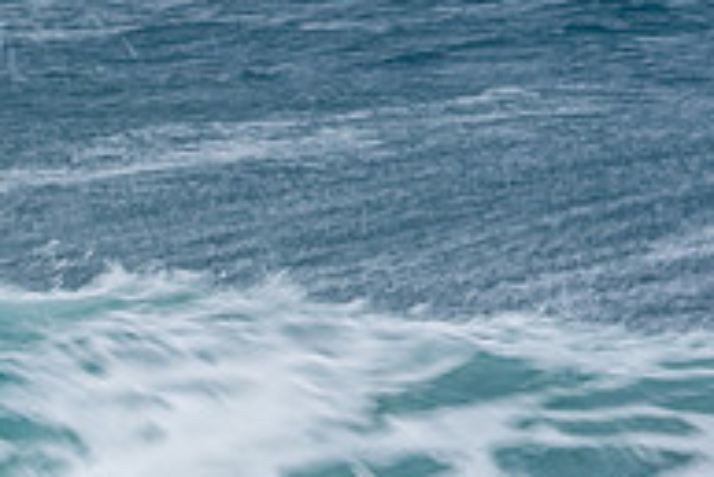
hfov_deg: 1.0
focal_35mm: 2166
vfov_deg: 0.6
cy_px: 601
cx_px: -296
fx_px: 42990
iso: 100
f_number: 29
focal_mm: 480
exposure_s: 1/25
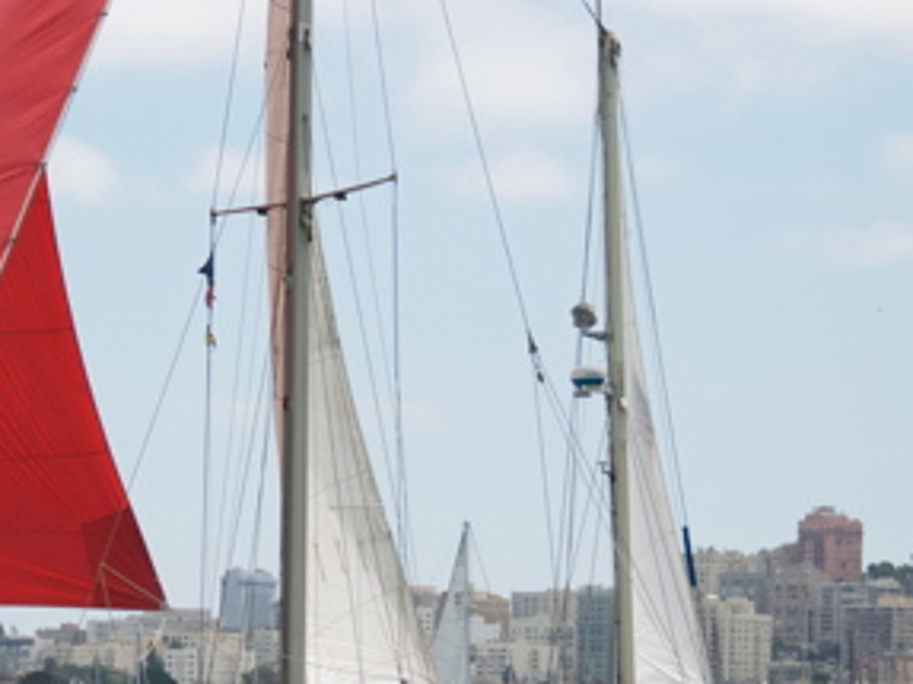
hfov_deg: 9.6
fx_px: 5431
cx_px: 374
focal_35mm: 206
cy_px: 579
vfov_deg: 7.2
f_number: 5
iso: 800
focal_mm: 70
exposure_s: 1/4000
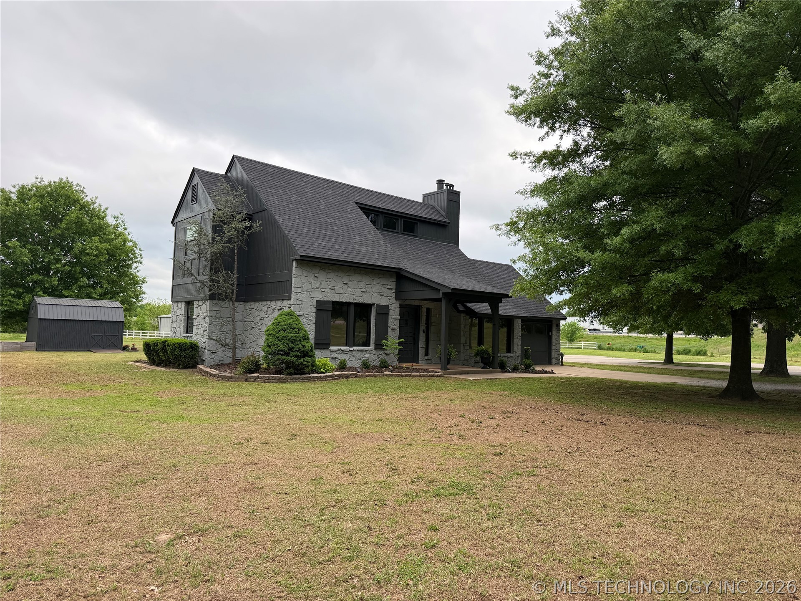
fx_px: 555
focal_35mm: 24
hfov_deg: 71.6
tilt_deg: +3.8
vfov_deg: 56.8
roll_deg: -1.1
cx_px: 400
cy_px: 300
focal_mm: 6.76
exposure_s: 1/403
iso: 80
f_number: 1.78
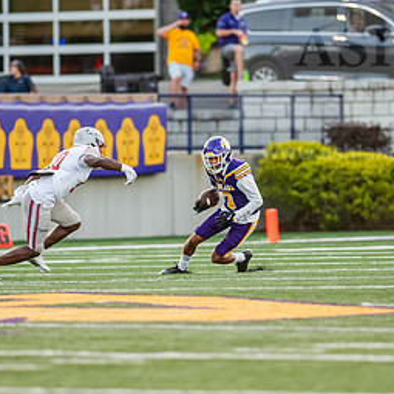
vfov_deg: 3.0
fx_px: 7456
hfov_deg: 3.0
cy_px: 185
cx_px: 192
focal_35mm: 579
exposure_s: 1/1000
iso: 1250
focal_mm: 300
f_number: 3.2
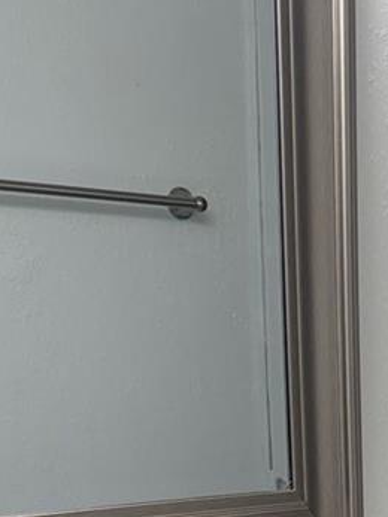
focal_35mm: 83
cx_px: 598
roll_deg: -3.5
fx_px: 1241
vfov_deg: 20.6
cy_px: 746
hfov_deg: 16.1
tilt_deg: -20.7
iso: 50
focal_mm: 6.76
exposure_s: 1/120
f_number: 1.78
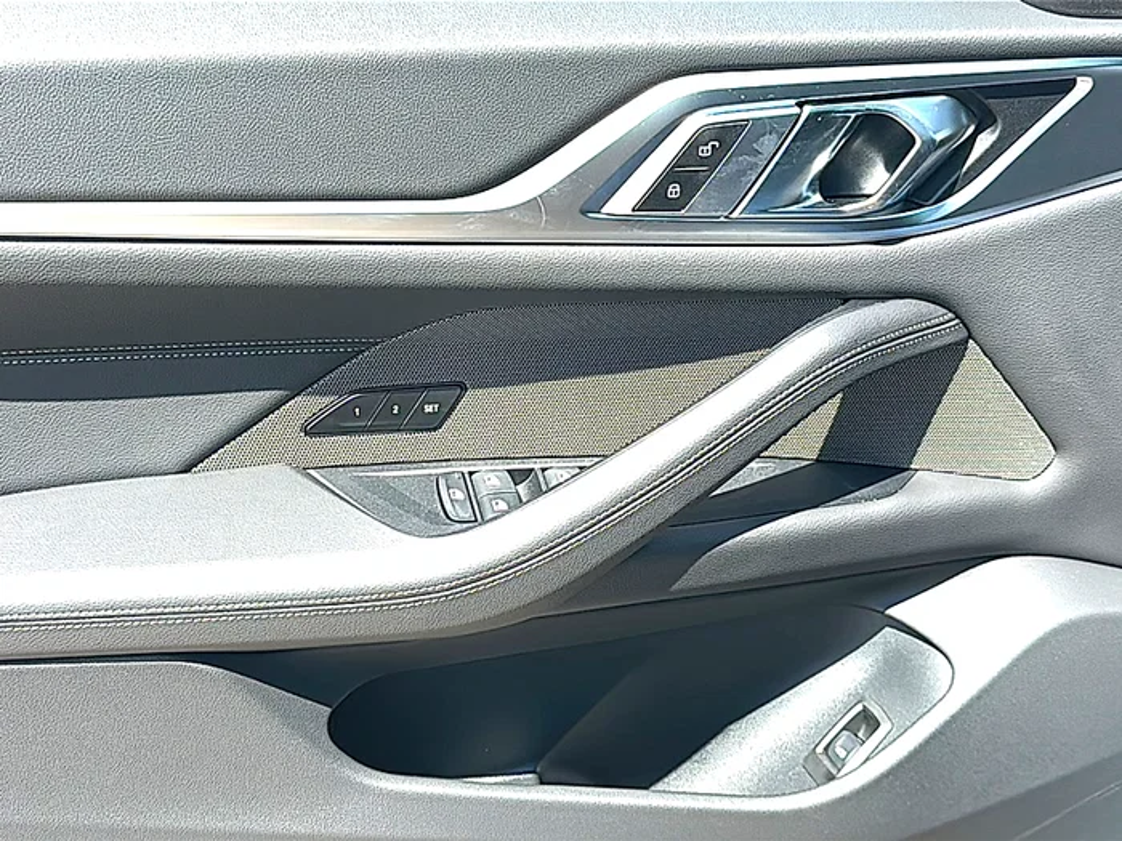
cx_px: 561
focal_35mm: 44
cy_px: 420
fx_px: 1426
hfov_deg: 42.9
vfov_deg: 32.9
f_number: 1.78
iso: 100
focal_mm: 6.86
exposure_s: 1/963
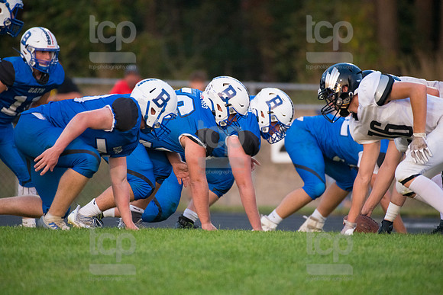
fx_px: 6154
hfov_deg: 4.1
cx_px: 222
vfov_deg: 2.8
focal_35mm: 500
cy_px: 148
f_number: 5.6
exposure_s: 1/1250
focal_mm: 500
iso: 3200
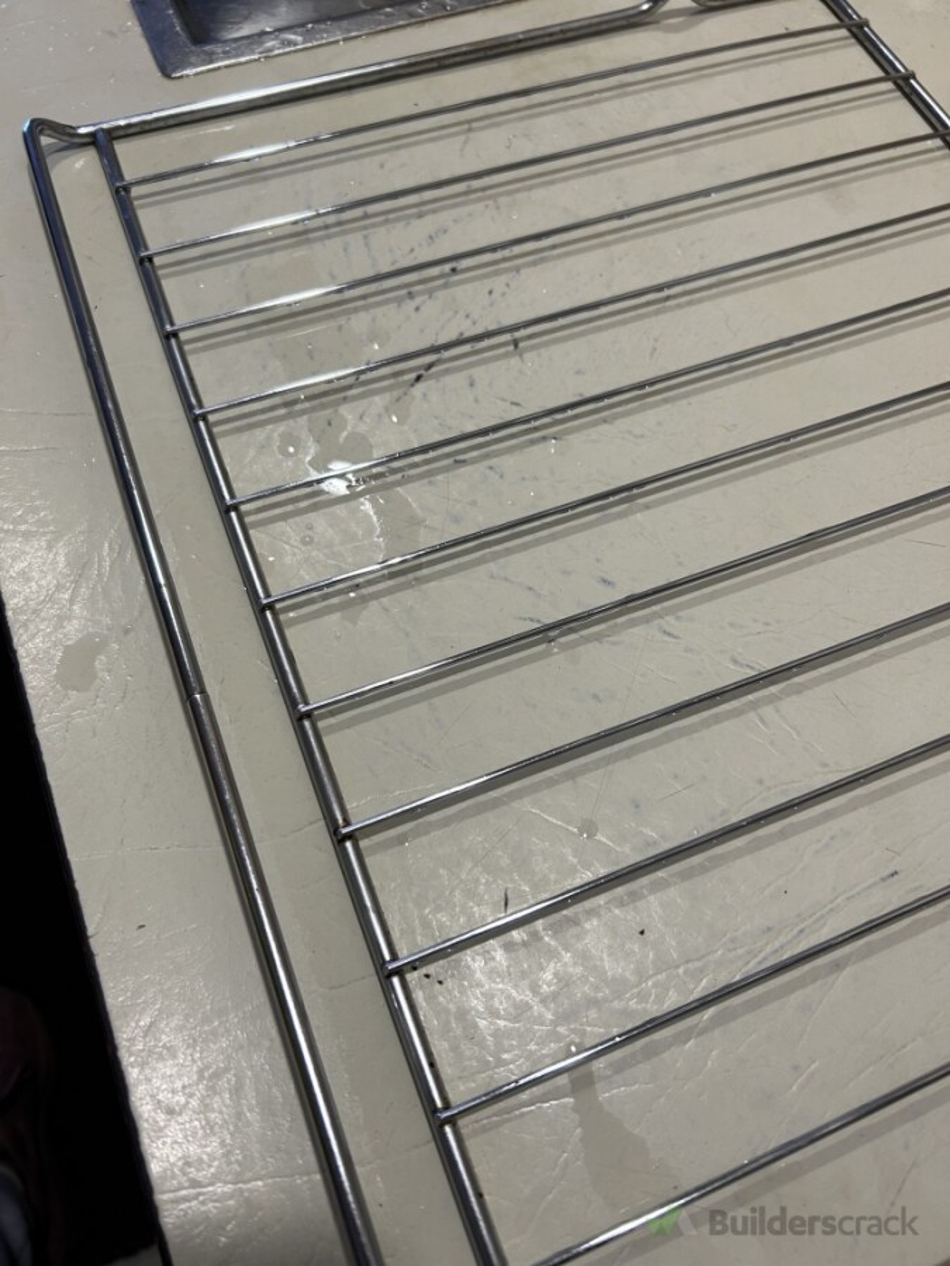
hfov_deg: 53.1
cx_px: 475
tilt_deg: -63.6
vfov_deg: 67.3
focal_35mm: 26
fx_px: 951
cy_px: 633
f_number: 1.5
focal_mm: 5.7
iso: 100
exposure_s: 1/100
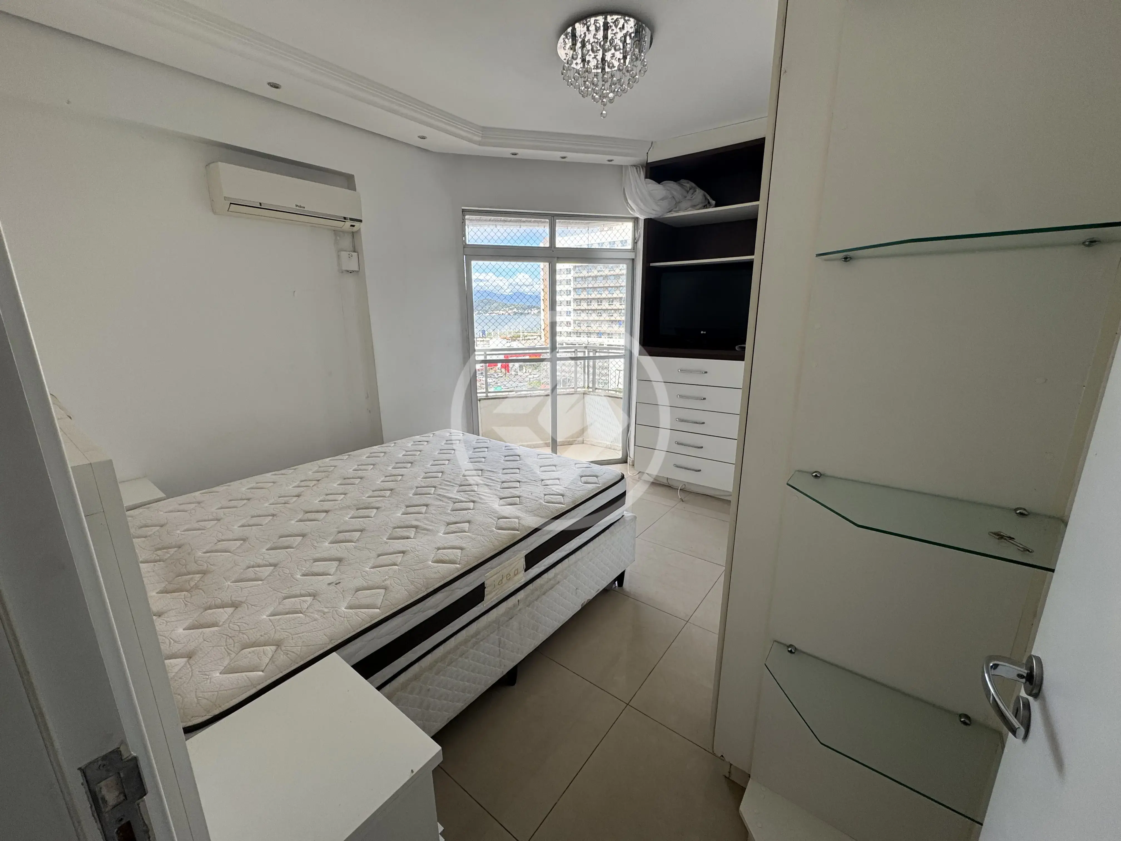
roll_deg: +0.4
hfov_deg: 102.1
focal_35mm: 14
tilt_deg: -14.6
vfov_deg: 85.7
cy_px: 420
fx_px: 453
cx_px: 560
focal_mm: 2.22
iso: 40
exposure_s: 1/226
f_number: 2.2
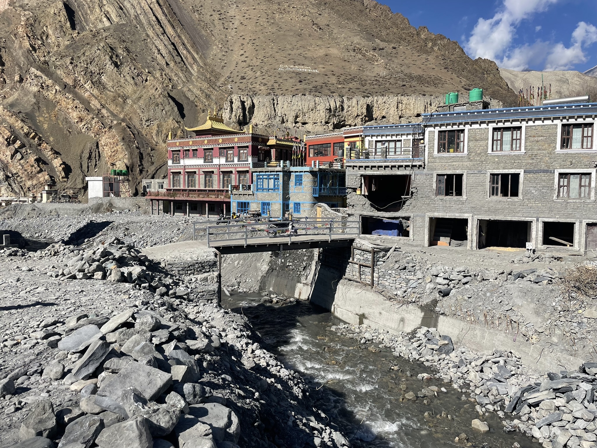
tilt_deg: -5.9
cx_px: 298
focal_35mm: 26
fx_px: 448
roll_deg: +0.1
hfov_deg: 67.3
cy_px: 224
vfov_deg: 53.1
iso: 32
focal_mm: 4.2
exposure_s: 1/4464
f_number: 1.6
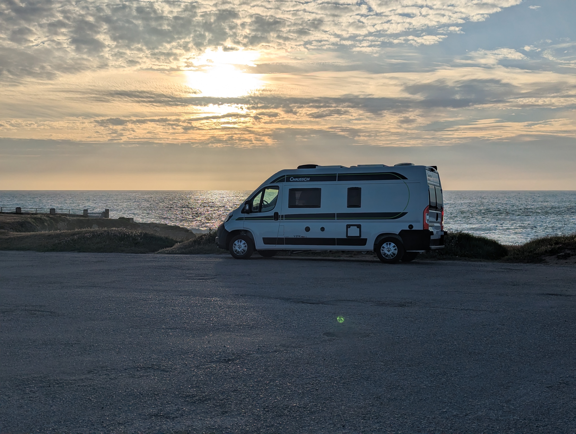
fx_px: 800
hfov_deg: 39.6
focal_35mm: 48
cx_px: 288
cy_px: 217
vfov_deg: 30.3
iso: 43
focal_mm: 6.81
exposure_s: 1/12658
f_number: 1.85
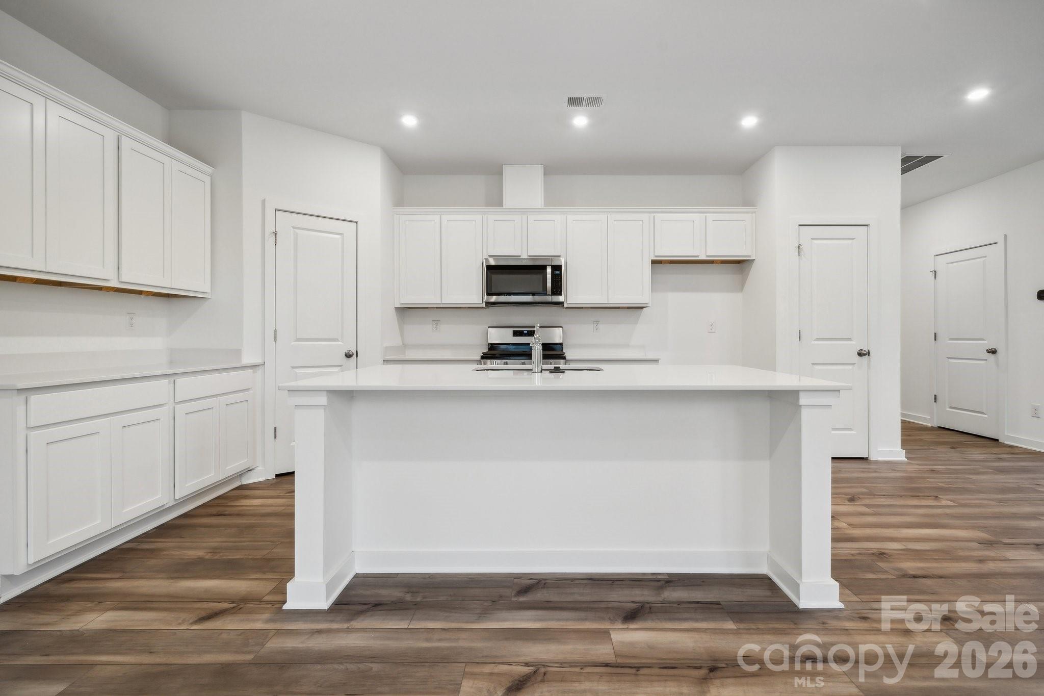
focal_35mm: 15
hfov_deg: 100.4
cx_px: 522
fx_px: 435
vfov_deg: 77.3
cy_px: 348
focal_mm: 15
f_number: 7.1
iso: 160
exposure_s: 1/15
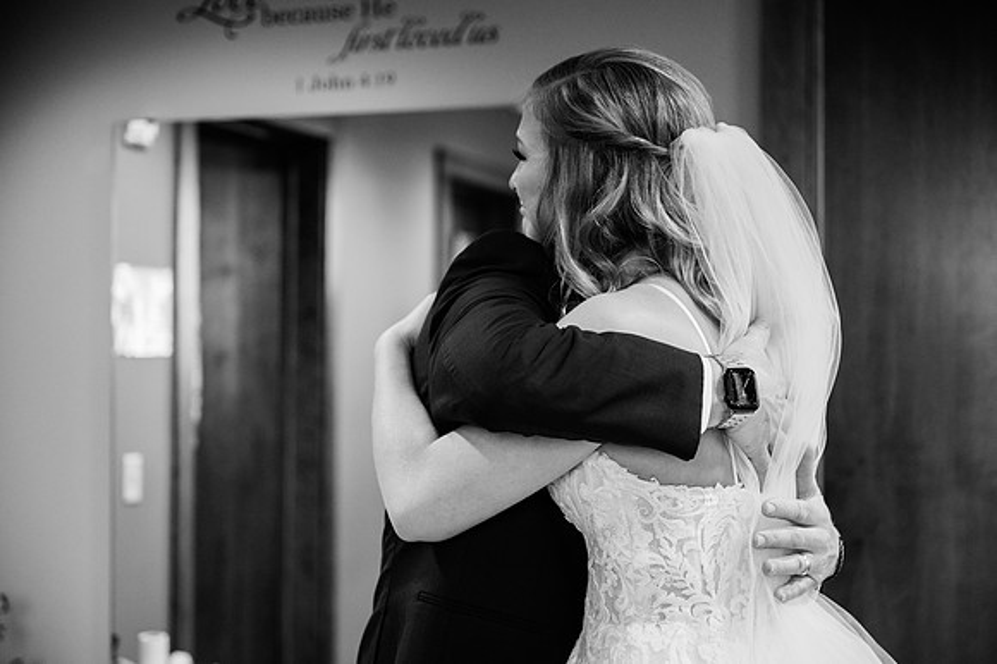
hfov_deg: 33.4
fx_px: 1661
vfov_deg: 22.6
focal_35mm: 60
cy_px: 332
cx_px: 498
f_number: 2.8
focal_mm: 60
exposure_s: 1/200
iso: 1000
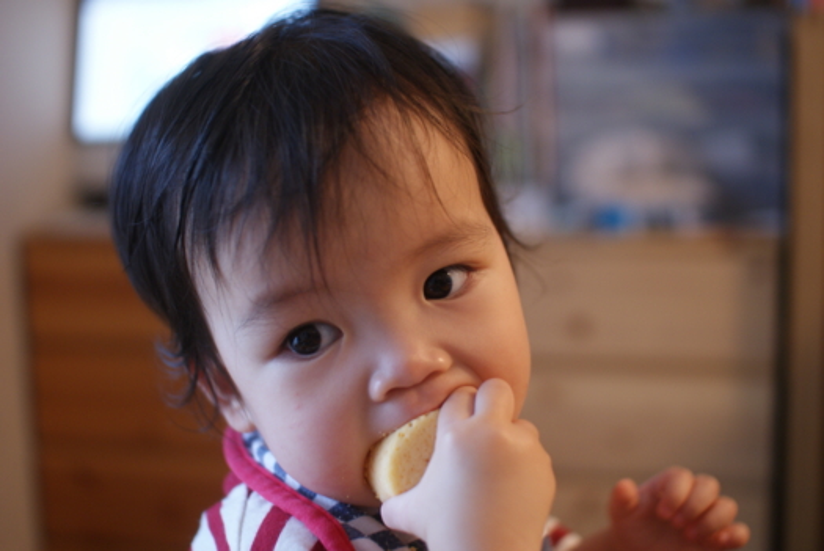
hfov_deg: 43.6
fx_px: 1031
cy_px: 276
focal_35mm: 45
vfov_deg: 29.9
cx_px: 412
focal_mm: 30
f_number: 2
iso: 400
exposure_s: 1/30
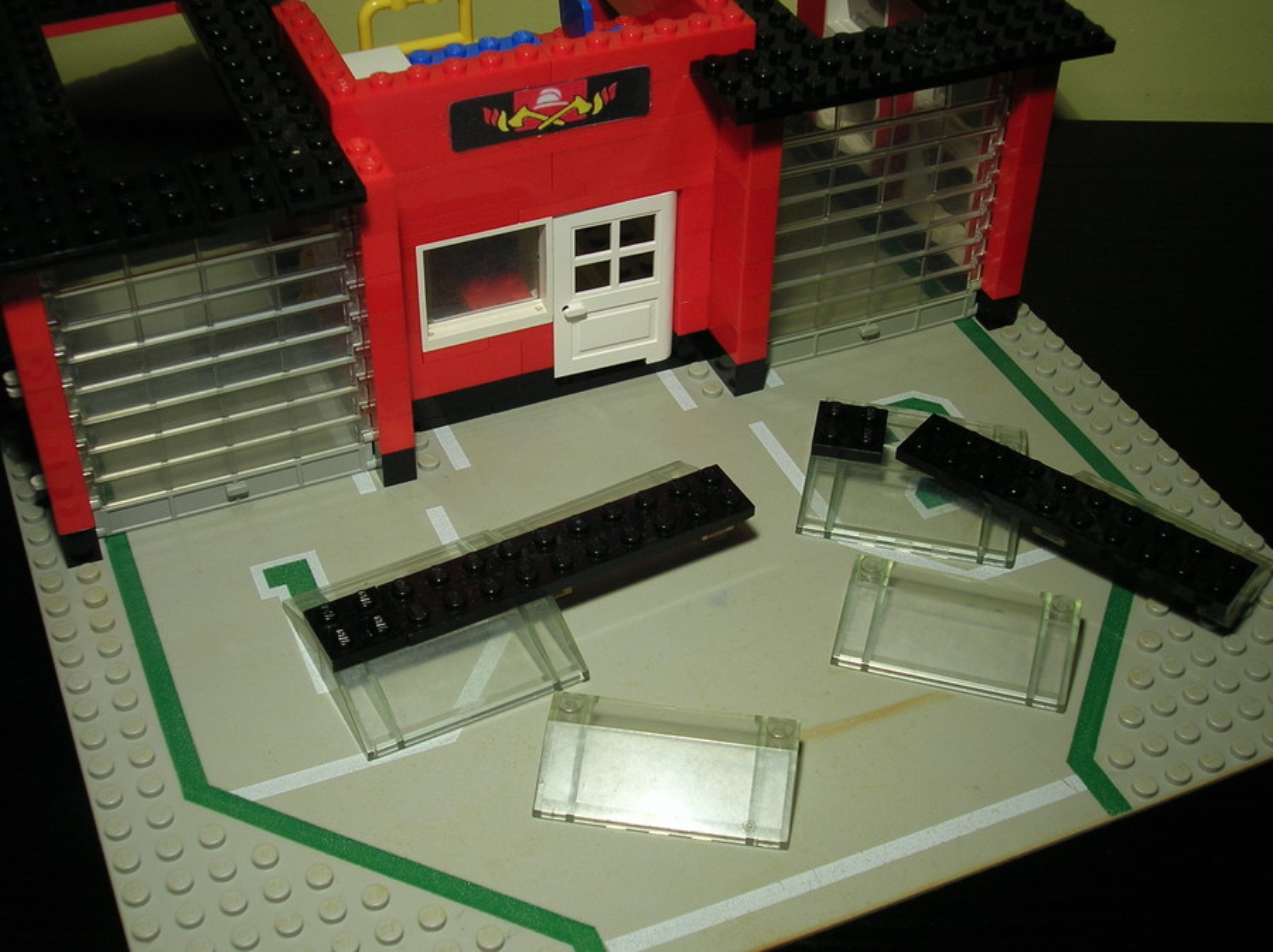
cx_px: 636
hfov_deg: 41.3
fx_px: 1690
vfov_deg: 31.5
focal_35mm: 46
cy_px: 476
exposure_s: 1/24.3
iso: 50
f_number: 3.2
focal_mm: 7.7
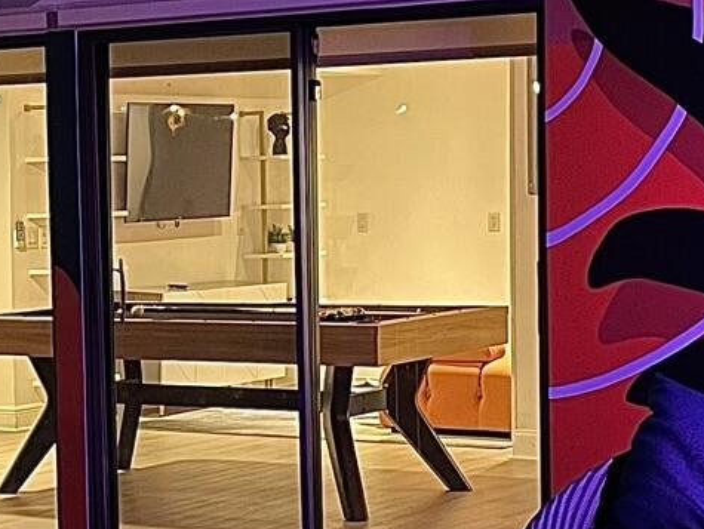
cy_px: 354
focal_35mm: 112
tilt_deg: -3.7
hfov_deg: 17.2
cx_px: 3
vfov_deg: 13.2
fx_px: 2280
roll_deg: +1.5
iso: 500
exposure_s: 1/12
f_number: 1.6
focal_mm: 4.2
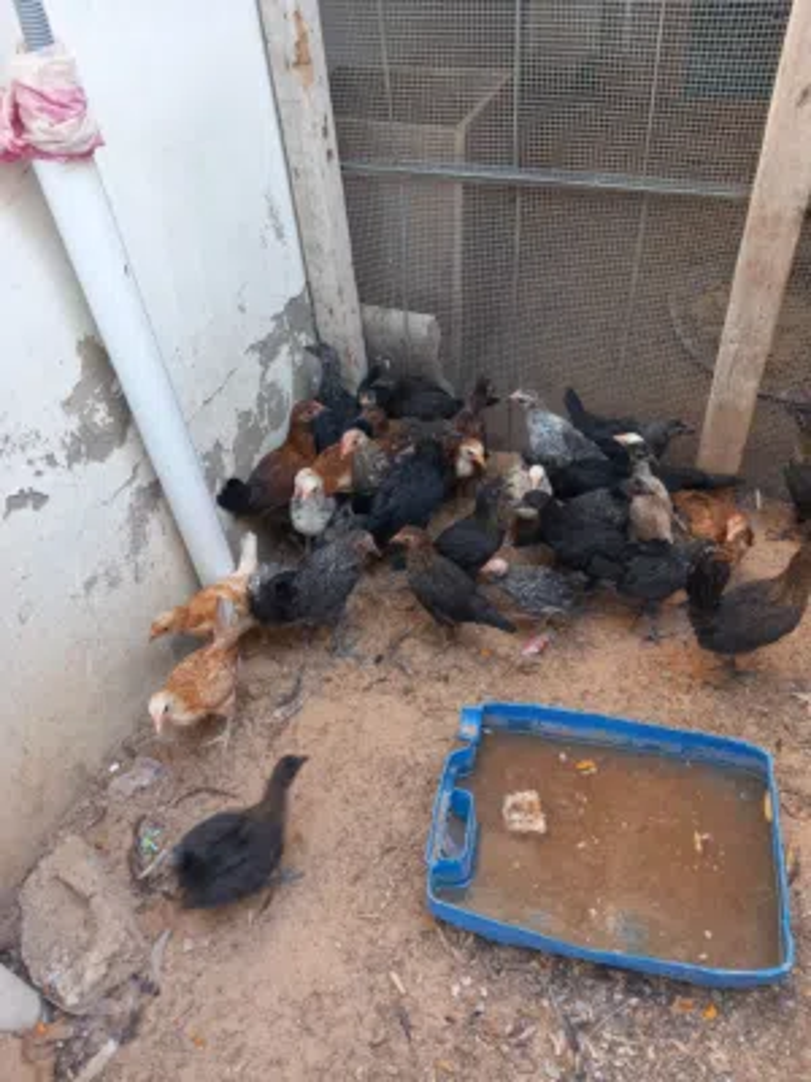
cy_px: 541
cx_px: 406
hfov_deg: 51.4
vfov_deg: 65.3
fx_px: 843
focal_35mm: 27
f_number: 1.8
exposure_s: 1/50
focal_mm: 4
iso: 125
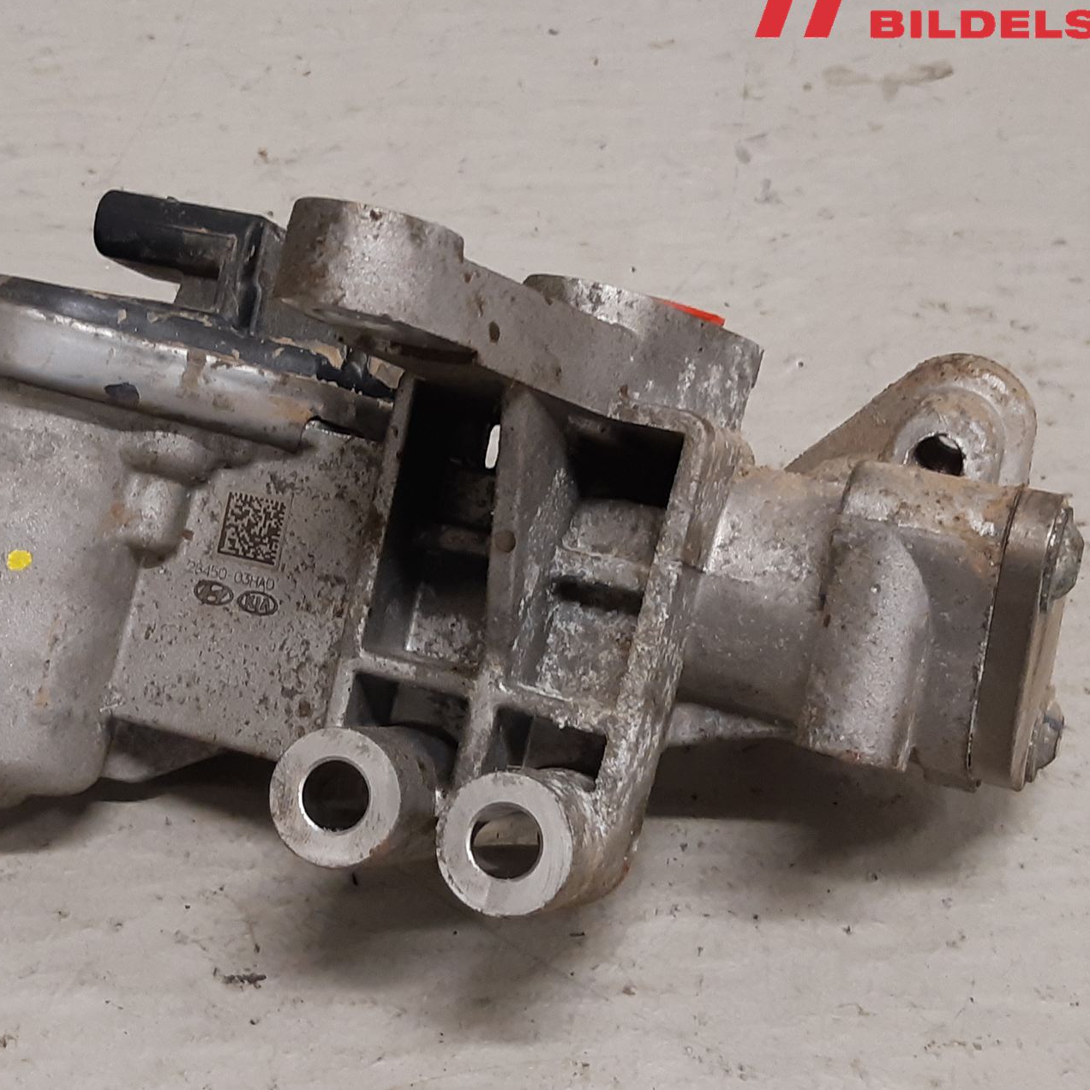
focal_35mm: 37
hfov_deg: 44.5
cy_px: 551
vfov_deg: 44.9
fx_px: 1318
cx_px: 404
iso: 125
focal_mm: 3.93
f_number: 1.7
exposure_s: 1/50
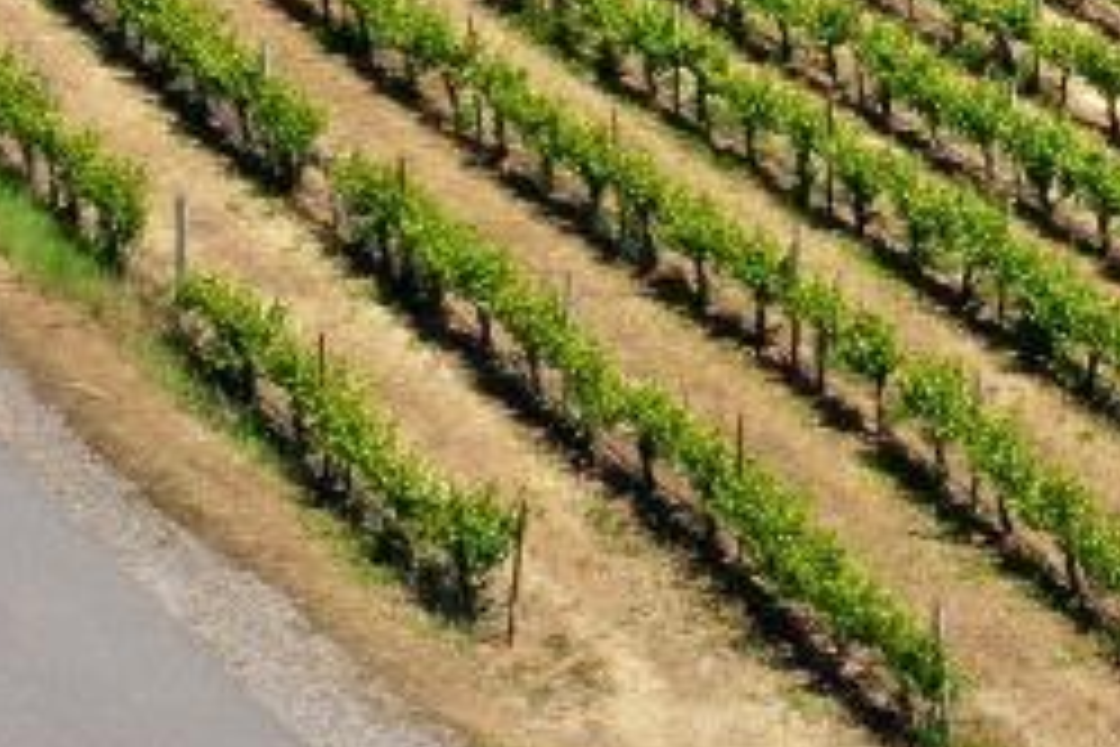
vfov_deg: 7.4
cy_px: -1269
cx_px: 2483
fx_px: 5257
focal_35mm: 169
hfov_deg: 10.7
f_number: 6.3
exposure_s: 1/400
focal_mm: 10.26
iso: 100
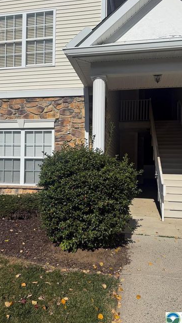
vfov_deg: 69.9
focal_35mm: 27
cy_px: 162
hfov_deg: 42.9
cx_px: 90
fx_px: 232
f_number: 1.78
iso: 80
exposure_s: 1/11905
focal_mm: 6.76
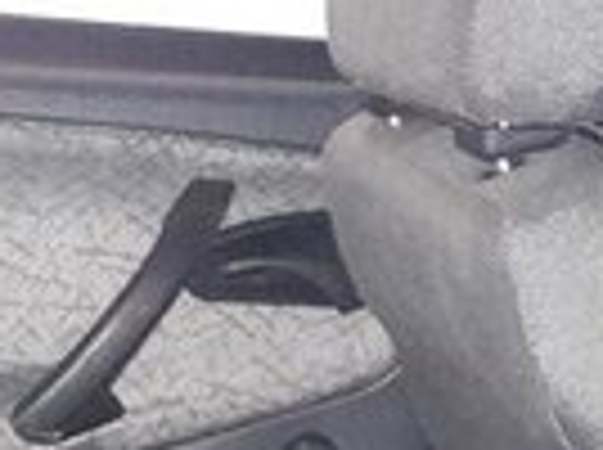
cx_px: -14
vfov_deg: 10.4
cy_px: 668
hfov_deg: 14.1
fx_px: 2400
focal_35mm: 138
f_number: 1.9
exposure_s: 1/17
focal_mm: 3.7
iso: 500
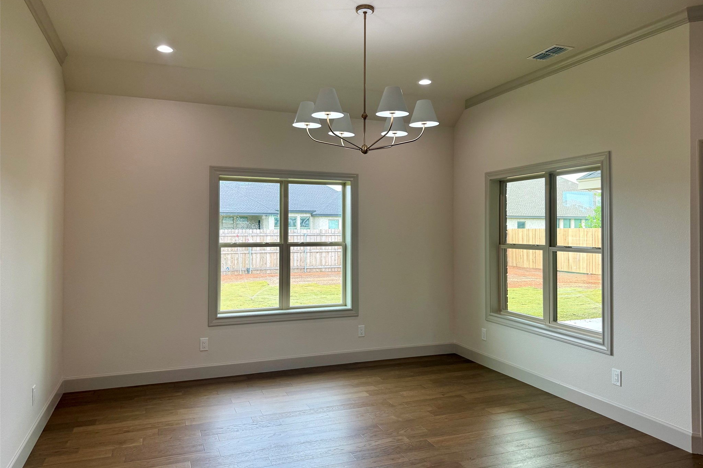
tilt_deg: +1.1
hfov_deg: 71.5
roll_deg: -0.4
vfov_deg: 51.3
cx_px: 352
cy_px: 221
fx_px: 488
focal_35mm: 25
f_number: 1.78
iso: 80
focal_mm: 6.76
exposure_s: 1/226
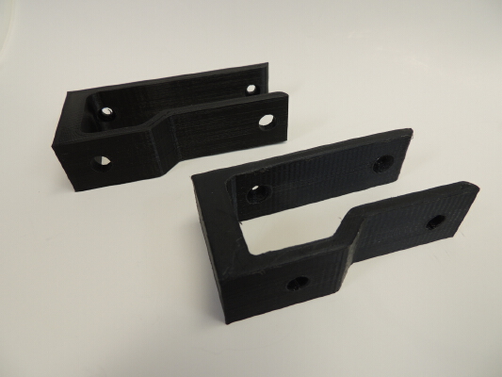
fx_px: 348
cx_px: 251
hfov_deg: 71.6
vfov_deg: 56.8
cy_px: 188
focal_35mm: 24
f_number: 3
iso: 140
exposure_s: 1/30
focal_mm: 4.3
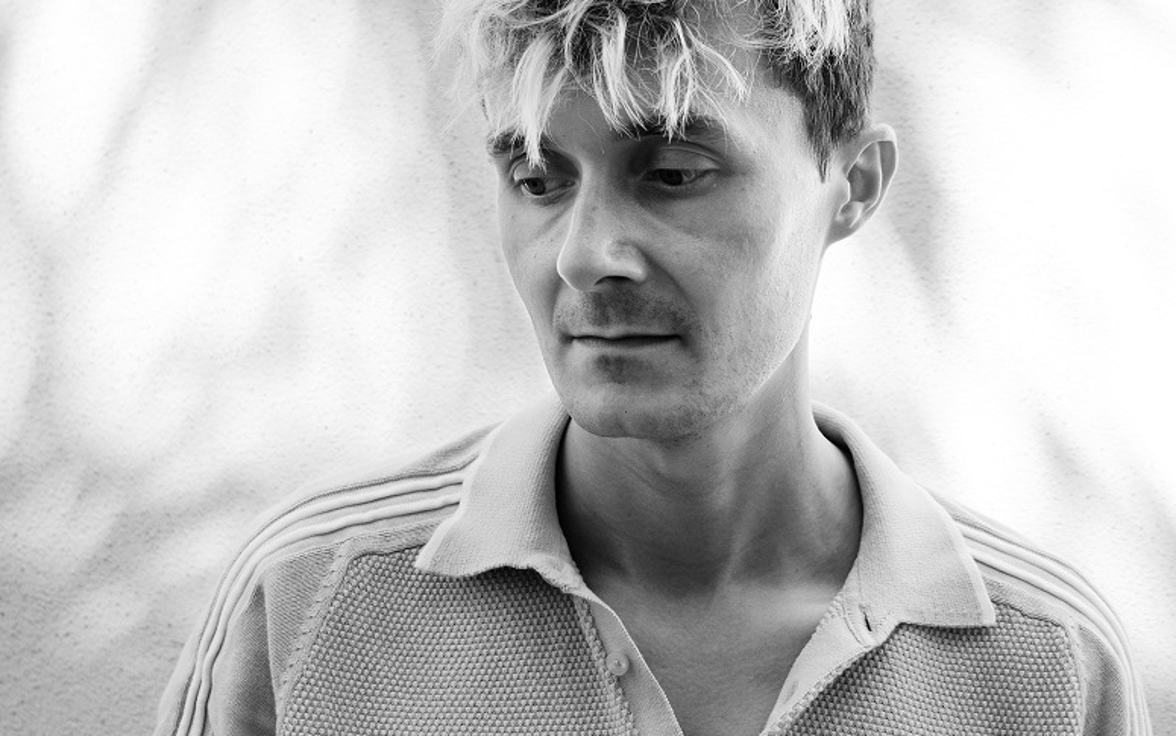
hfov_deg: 29.7
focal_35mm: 69
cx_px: 665
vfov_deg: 18.9
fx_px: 2212
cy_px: 414
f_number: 2.8
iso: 80
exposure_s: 1/250
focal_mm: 23
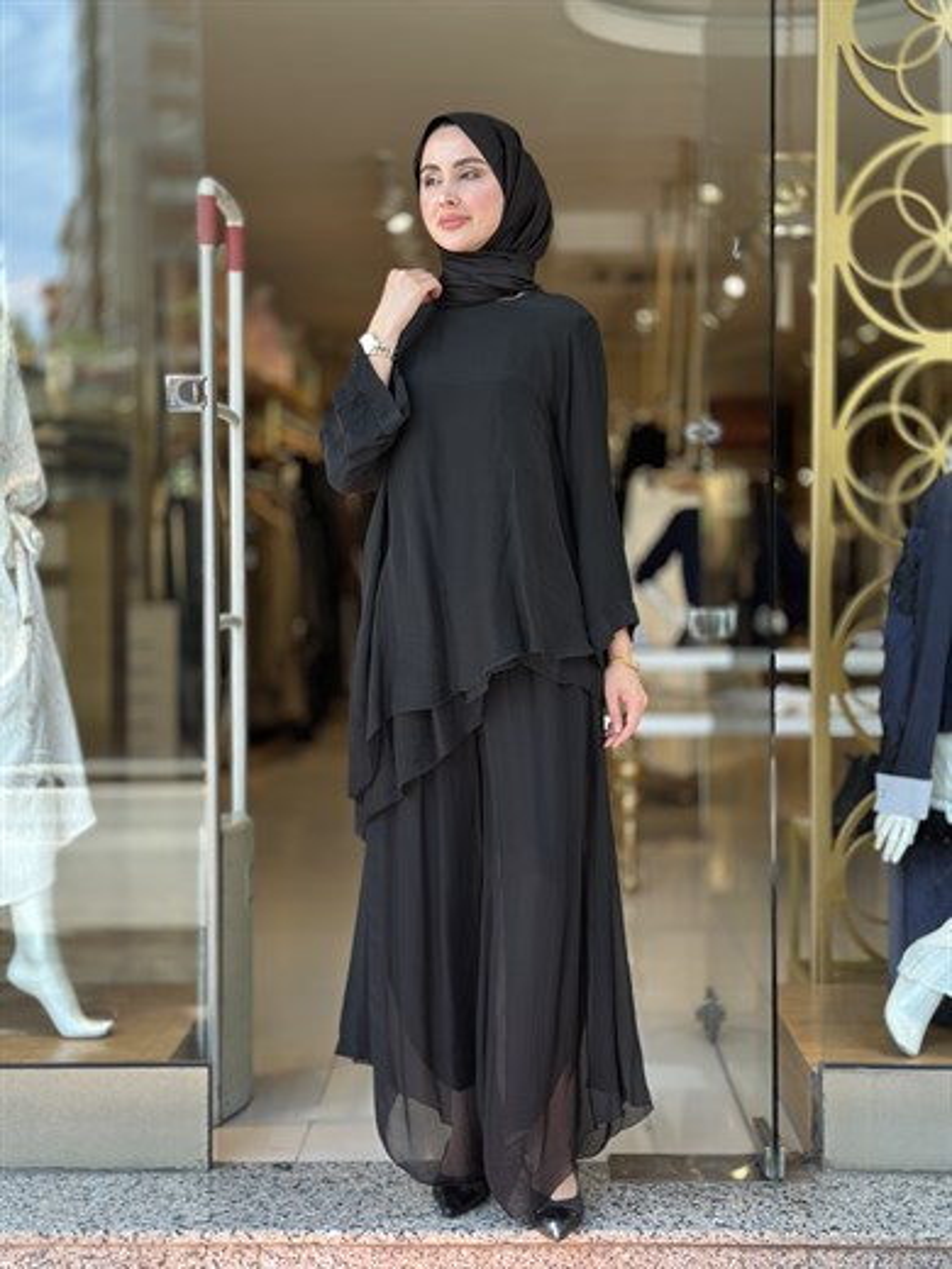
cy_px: 634
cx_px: 476
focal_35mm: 48
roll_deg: -0.2
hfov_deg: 30.3
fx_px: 1760
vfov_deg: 39.7
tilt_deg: -1.8
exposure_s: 1/181
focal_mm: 6.86
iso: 80
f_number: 1.78
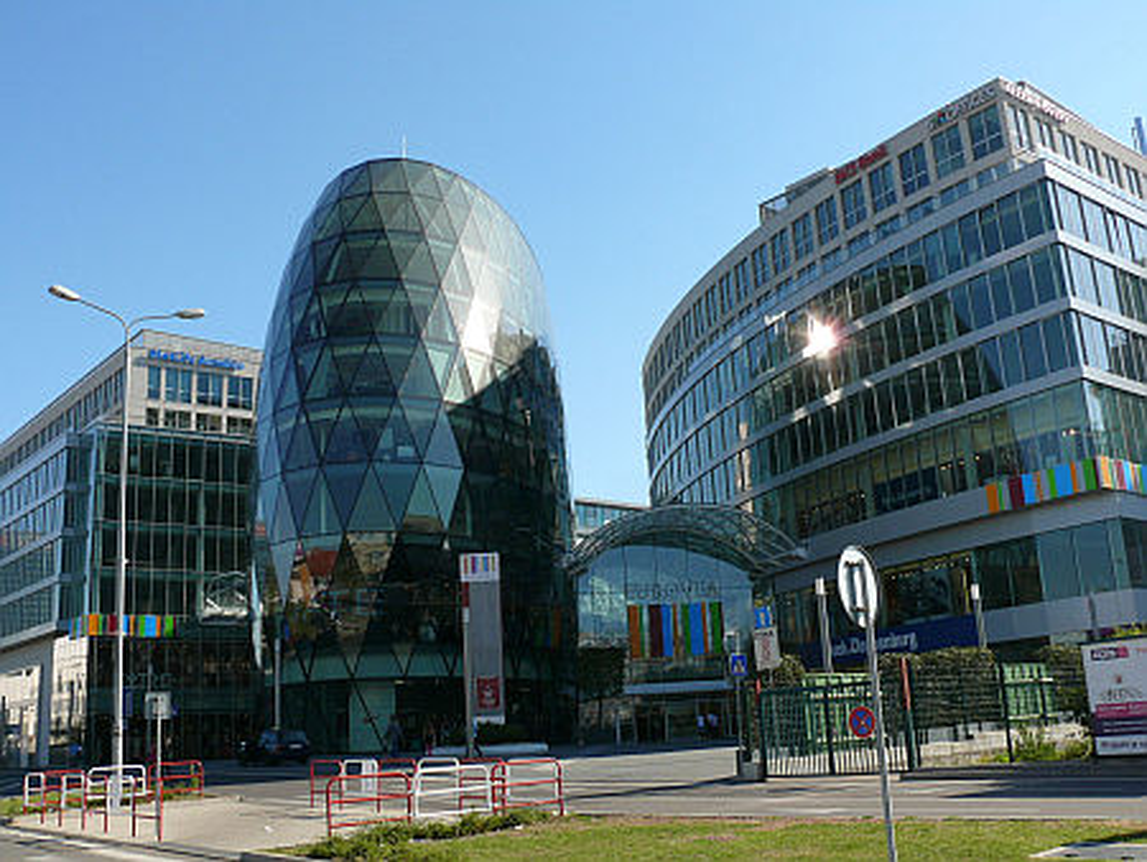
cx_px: 574
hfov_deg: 52.6
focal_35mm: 35
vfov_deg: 40.7
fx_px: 1160
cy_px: 431
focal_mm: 7.4
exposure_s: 1/320
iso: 100
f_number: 5.6
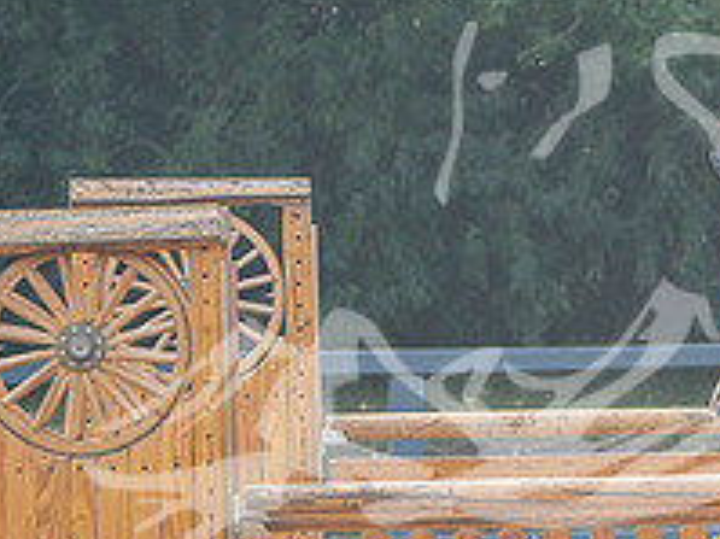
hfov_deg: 1.8
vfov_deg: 1.3
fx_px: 23302
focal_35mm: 1121
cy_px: 335
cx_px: 897
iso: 500
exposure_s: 1/640
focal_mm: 400
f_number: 5.6
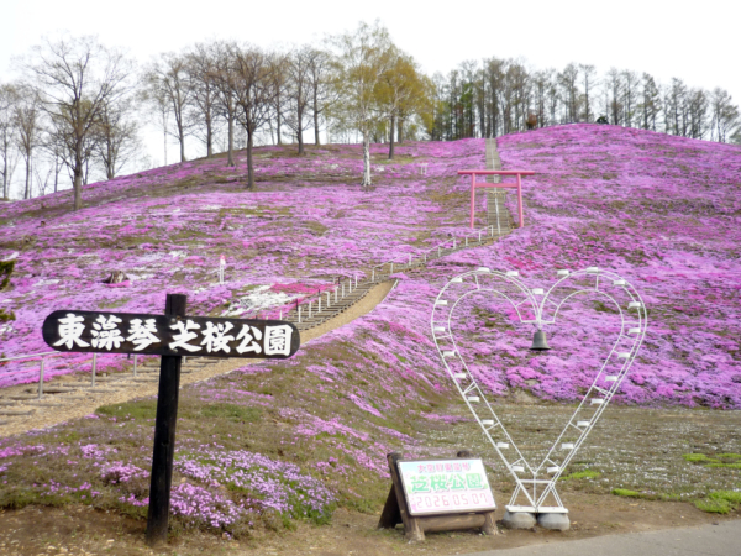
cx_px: 370
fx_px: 771
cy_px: 278
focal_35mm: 36
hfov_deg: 51.4
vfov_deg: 39.7
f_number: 2.9
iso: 100
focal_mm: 6
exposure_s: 1/400
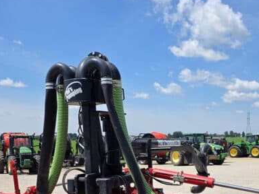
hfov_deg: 39.5
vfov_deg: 29.2
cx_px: 155
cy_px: 172
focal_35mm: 48
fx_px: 359
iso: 80
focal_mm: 6.3
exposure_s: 1/5608
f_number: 1.7
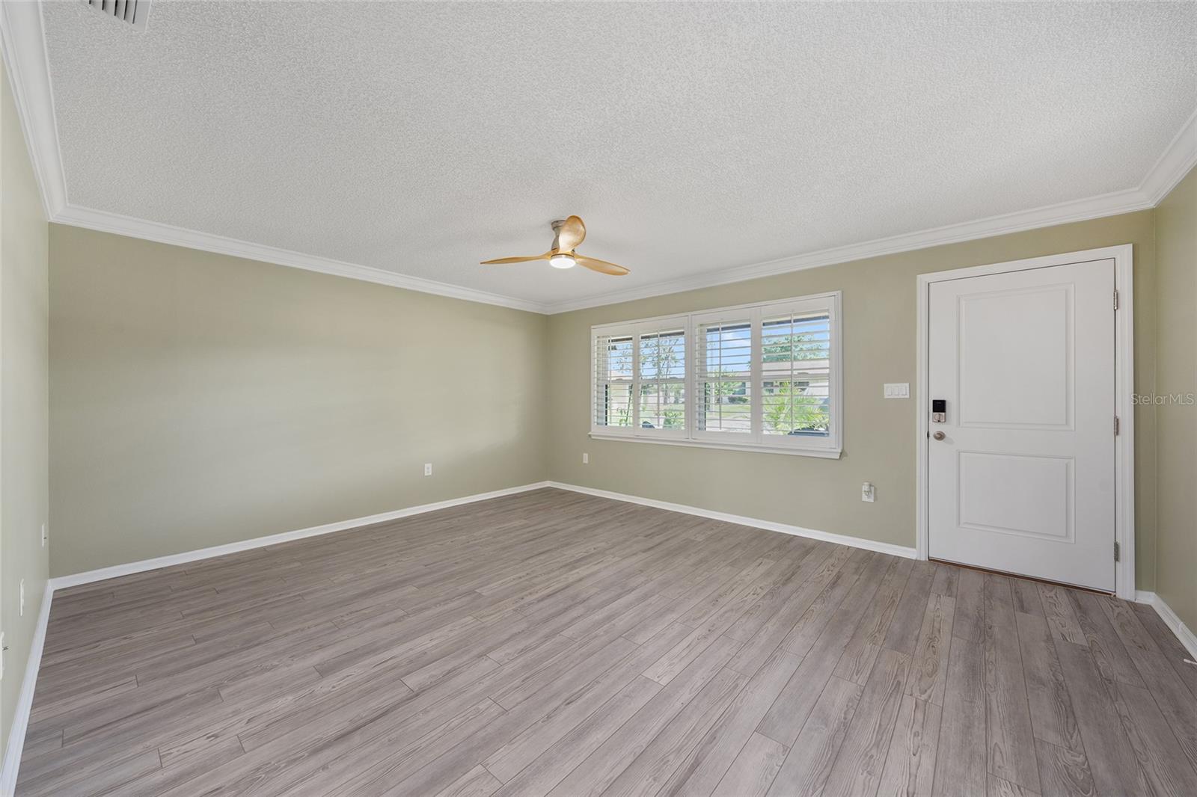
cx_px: 598
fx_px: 465
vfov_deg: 81.2
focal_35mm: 14
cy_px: 398
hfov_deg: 104.3
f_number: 8
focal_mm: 14
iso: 200
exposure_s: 1/4
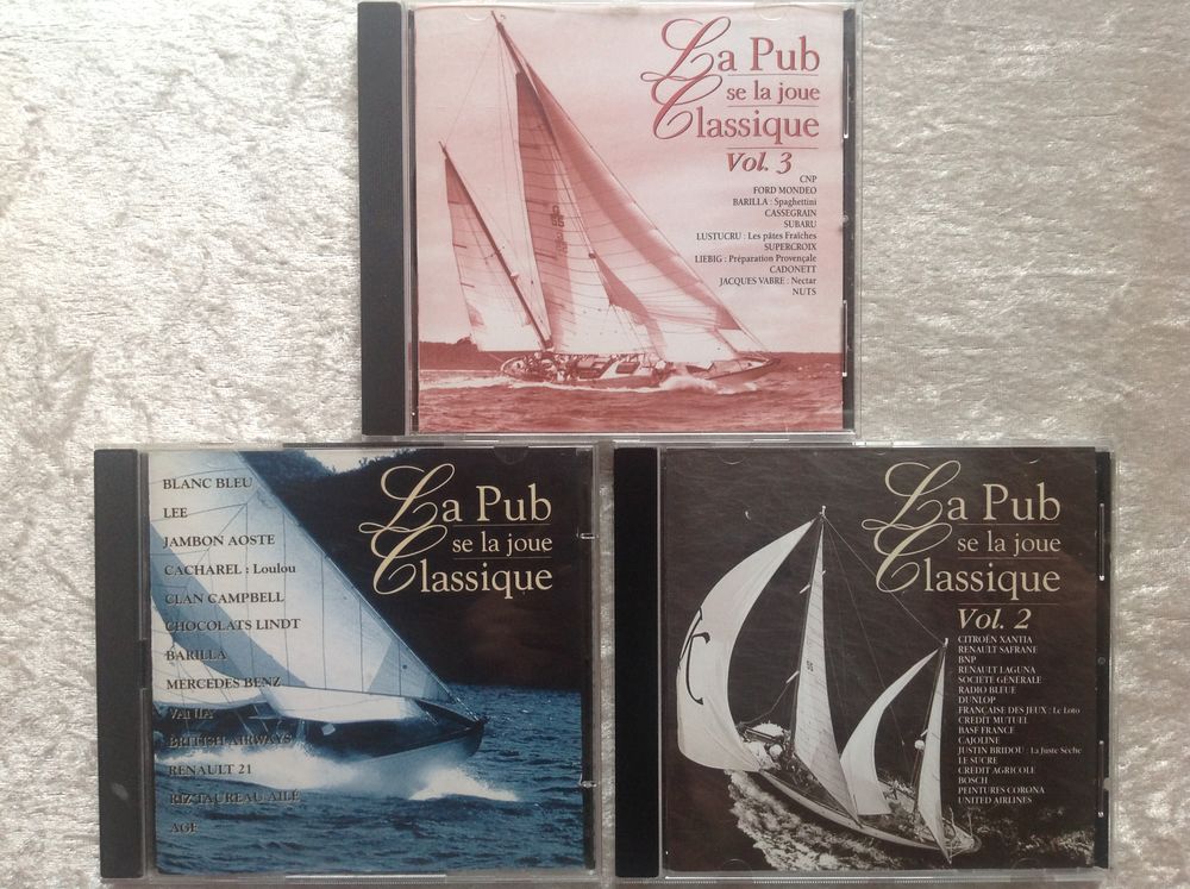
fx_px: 1201
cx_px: 595
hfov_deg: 52.7
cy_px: 444
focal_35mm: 35
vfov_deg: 40.6
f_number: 2.4
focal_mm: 4.28
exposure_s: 1/15
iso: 80
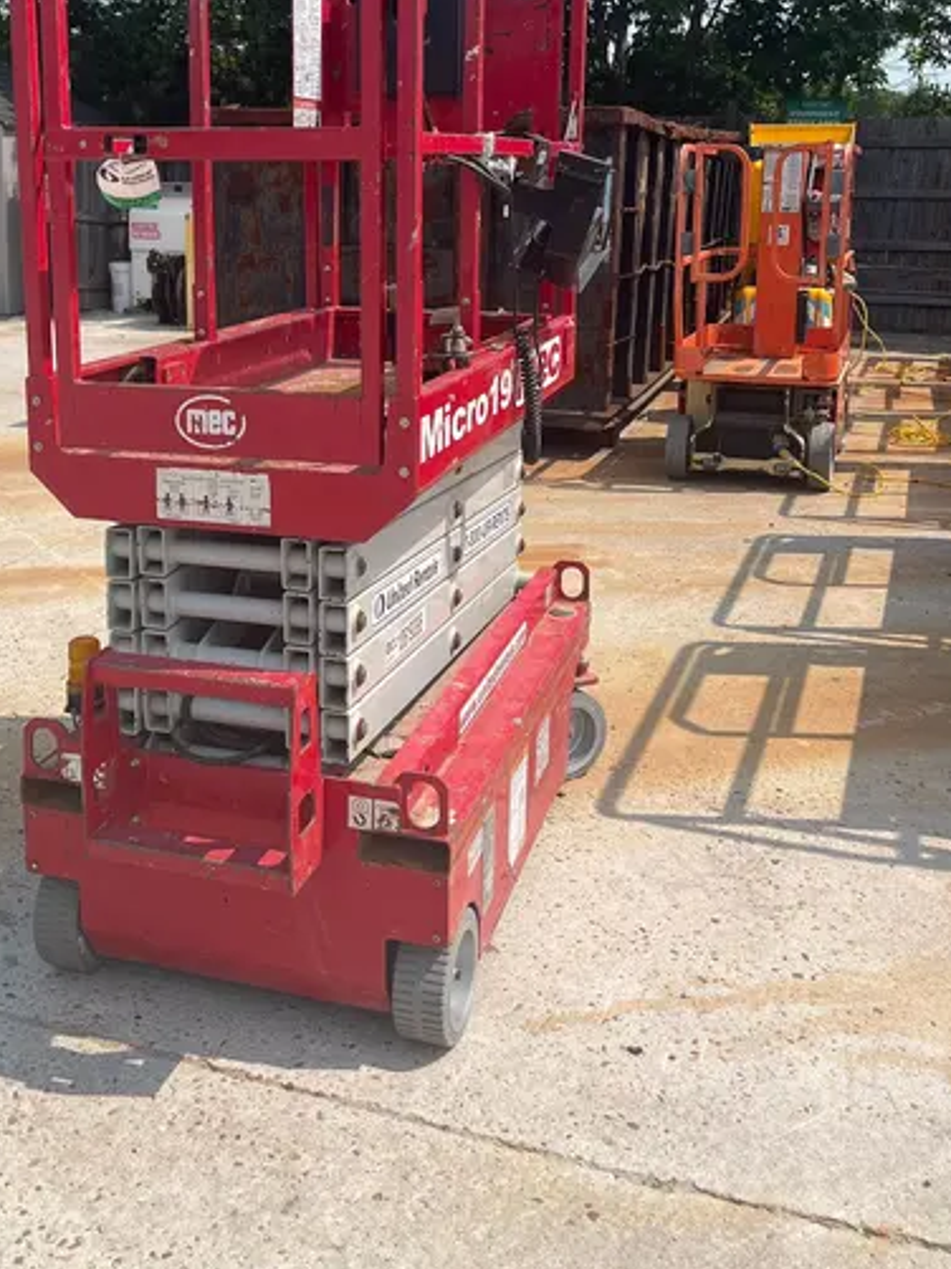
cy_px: 431
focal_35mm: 38
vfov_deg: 48.2
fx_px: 1393
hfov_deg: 37.4
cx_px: 349
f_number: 1.6
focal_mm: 5.1
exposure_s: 1/3876
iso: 50
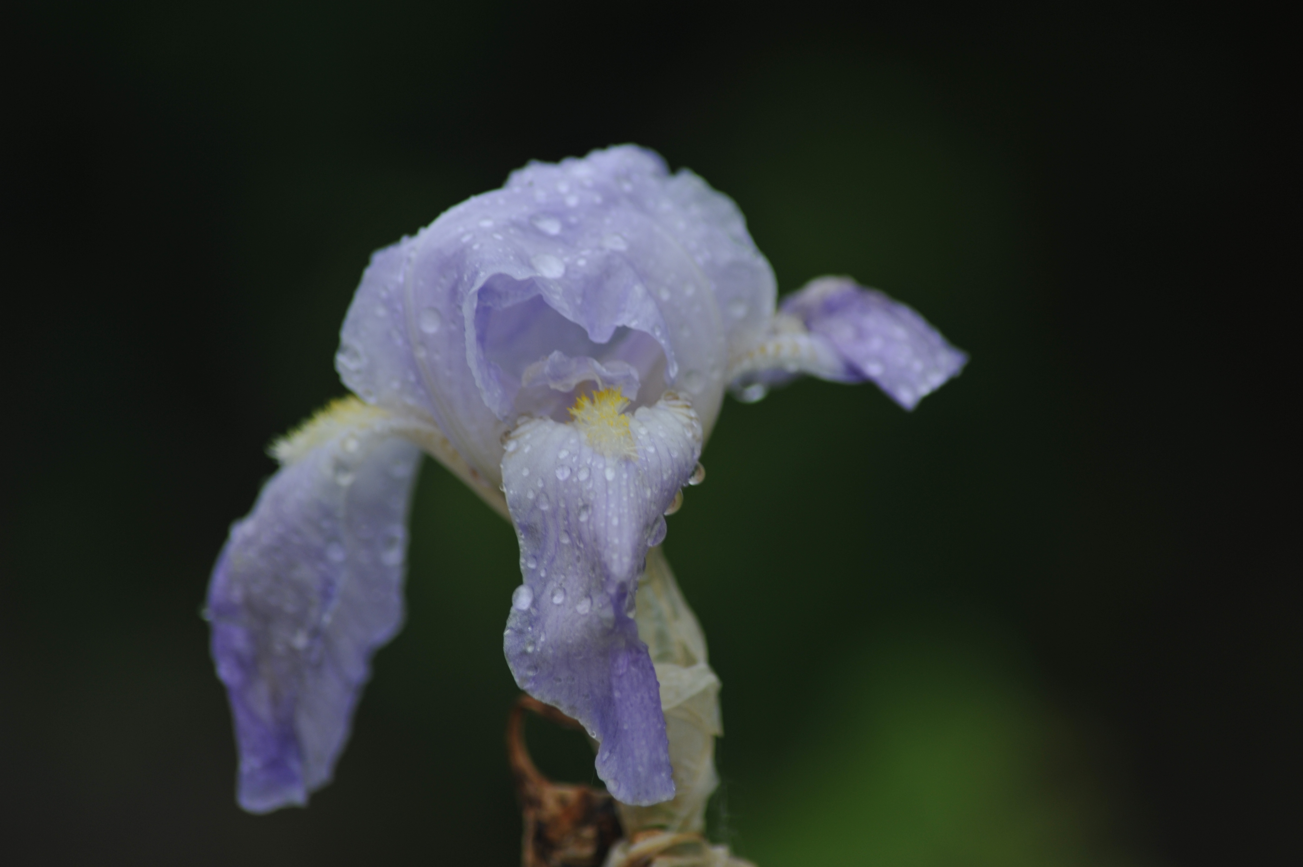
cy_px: 434
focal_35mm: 300
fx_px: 10851
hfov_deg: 6.9
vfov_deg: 4.6
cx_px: 652
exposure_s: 1/100
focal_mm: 300
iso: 400
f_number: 8
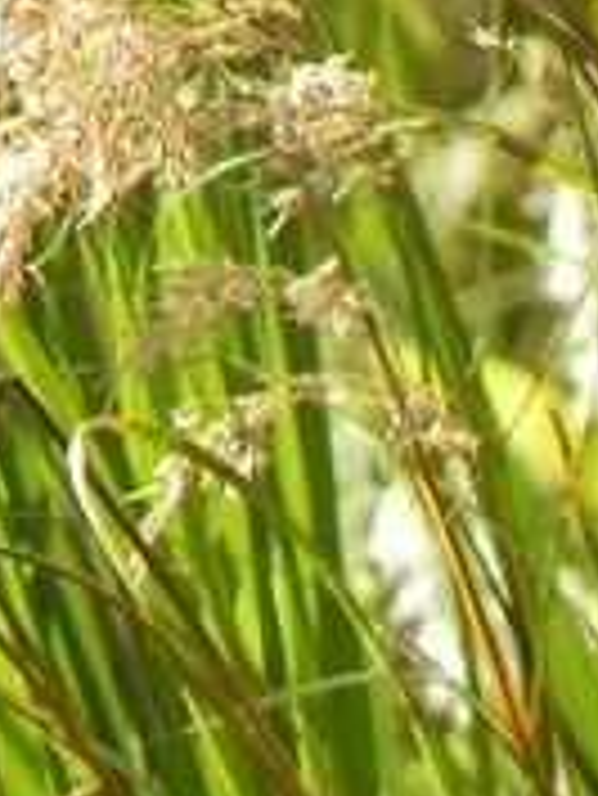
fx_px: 57216
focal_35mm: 2487
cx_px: -225
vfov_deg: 0.8
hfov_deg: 0.6
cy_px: -742
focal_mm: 97.8
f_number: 5
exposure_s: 1/500
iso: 160
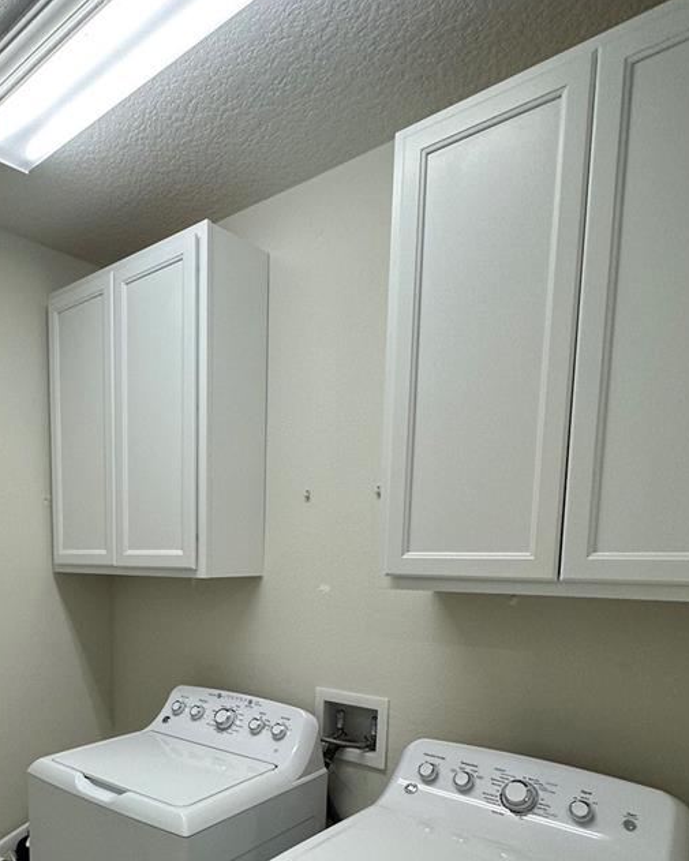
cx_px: 186
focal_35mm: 26
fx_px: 663
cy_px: 632
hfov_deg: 52.9
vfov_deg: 62.7
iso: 125
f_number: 2.2
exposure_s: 1/120
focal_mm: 2.22
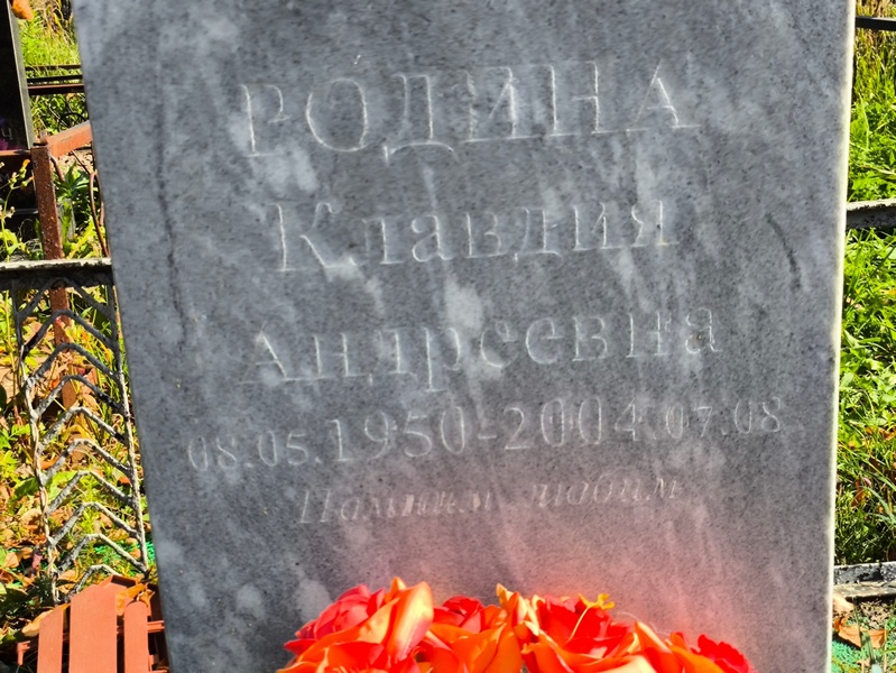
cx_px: 448
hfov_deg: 38.2
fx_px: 1295
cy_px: 336
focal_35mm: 50
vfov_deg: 29.1
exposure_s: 1/772
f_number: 1.7
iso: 50
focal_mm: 4.71
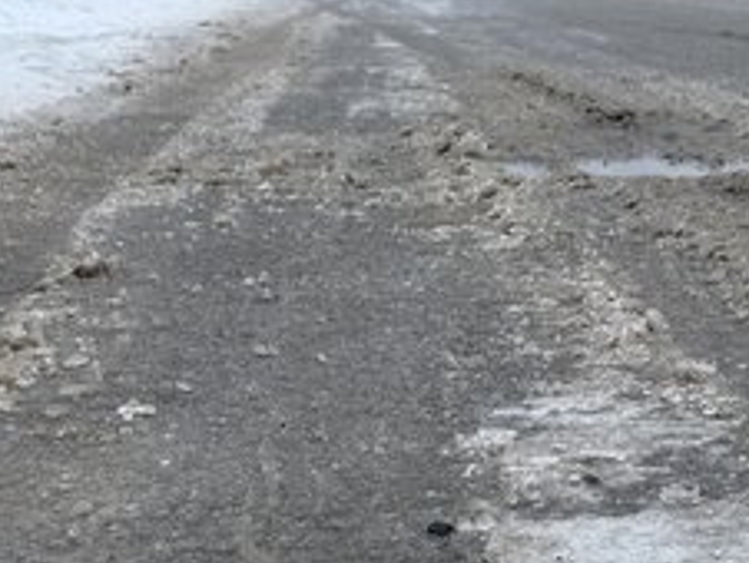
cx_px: 630
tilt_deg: -5.4
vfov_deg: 10.9
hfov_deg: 14.4
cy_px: 301
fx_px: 2946
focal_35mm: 136
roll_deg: +1.1
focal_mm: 9
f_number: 2.8
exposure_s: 1/254
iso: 25
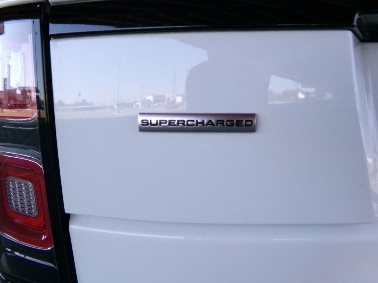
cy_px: 142
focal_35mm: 24
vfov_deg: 56.8
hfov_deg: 71.6
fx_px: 262
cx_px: 189
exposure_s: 1/60
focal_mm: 4.3
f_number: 11.07
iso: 462
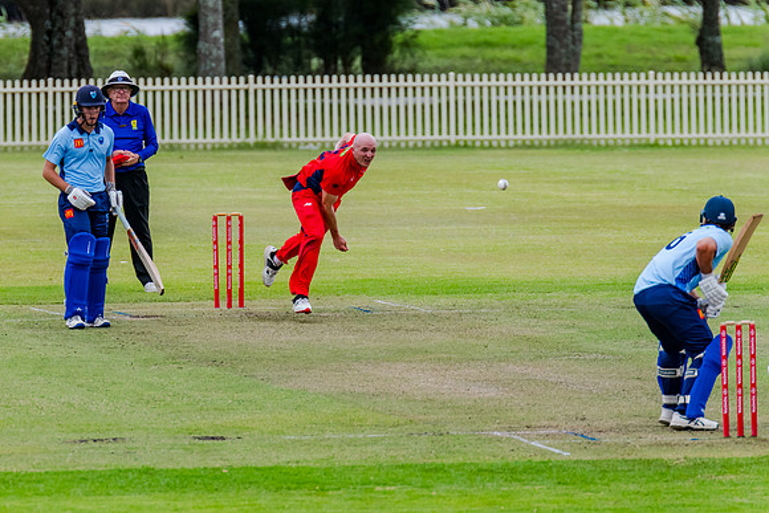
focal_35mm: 714
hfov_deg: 2.9
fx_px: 15264
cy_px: 265
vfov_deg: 1.9
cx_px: 316
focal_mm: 600
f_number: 9
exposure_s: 1/1000
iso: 800
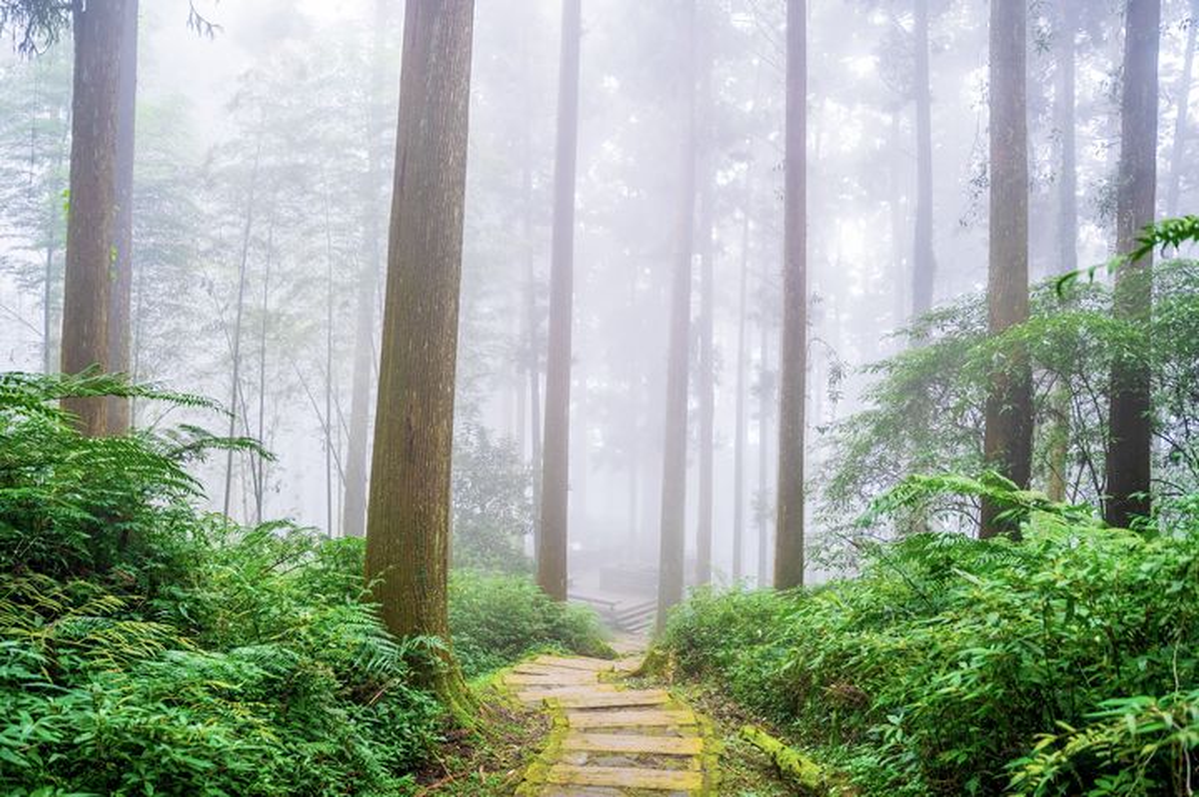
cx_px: 600
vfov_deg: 46.3
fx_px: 932
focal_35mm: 28
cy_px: 398
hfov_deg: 65.5
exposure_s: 1/160
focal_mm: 28
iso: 1000
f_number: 2.8
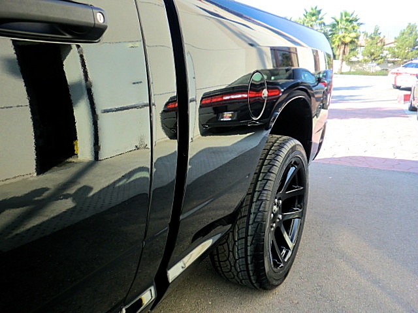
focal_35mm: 31
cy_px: 156
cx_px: 209
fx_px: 374
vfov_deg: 45.4
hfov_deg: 58.4
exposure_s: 1/160
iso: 64
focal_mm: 5.58
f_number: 2.8
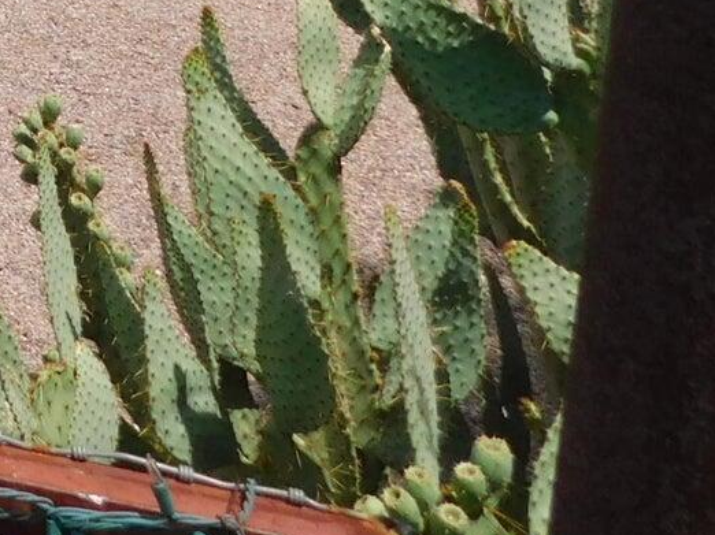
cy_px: -343
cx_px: -602
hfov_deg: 16.9
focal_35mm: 94
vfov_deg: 14.3
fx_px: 1941
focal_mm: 4
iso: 125
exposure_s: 1/500
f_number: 6
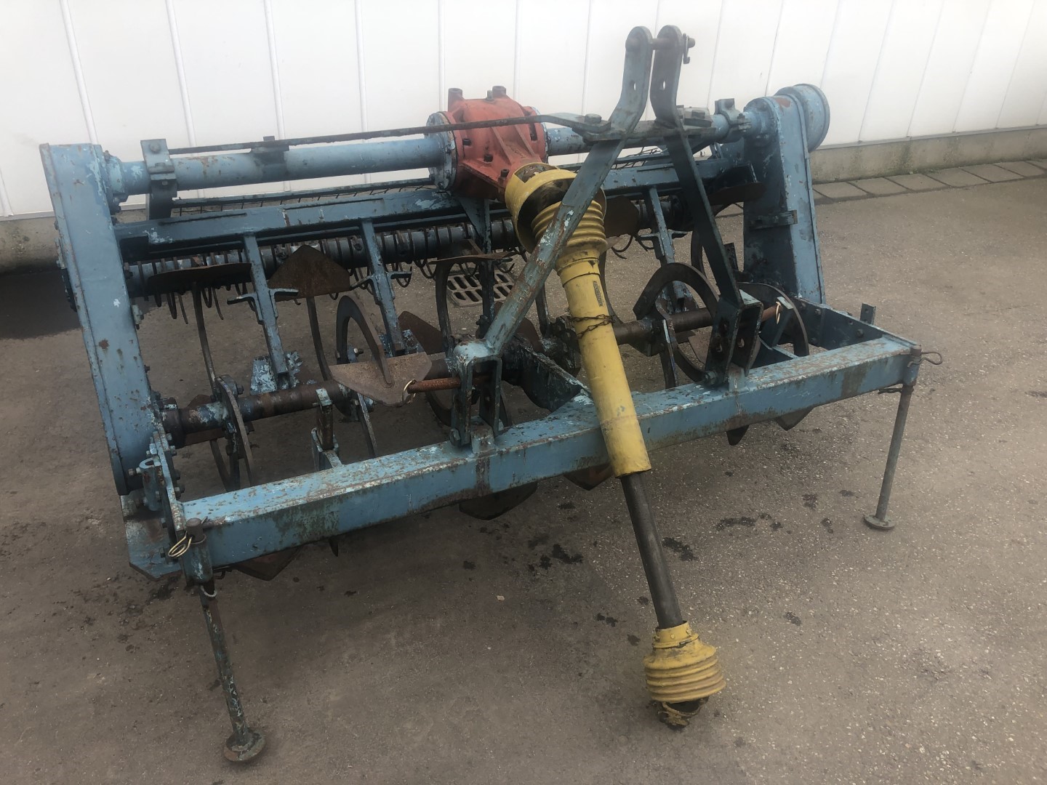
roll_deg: -2.4
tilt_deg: -30.2
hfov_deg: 63.4
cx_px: 524
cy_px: 392
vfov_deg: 49.7
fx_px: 847
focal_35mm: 28
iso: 20
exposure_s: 1/120
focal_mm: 4
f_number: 1.8
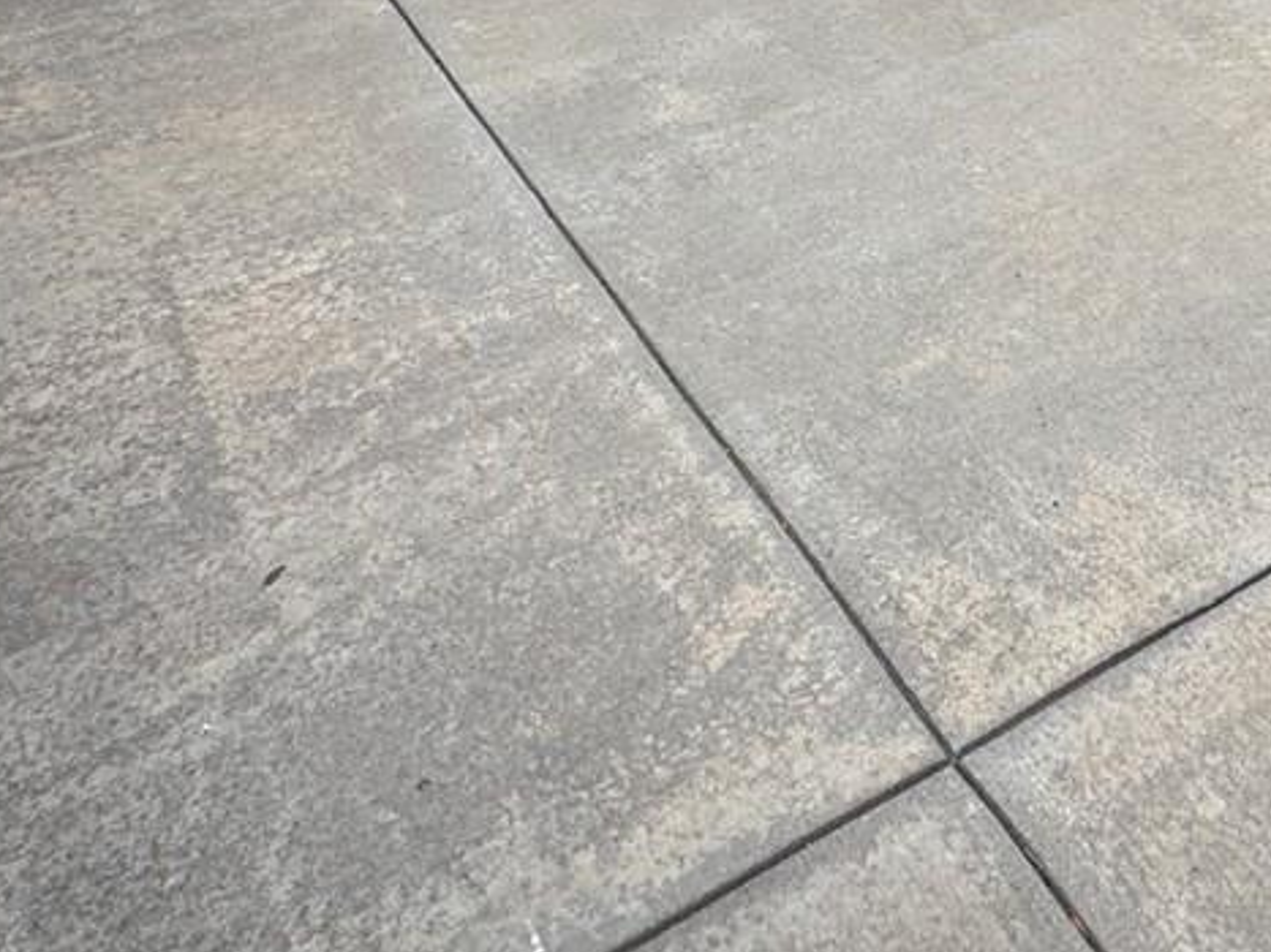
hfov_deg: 38.6
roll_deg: -0.1
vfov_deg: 25.2
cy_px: -354
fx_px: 1762
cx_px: 966
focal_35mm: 48
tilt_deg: -13.7
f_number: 2.2
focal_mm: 2.22
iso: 50
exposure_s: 1/544
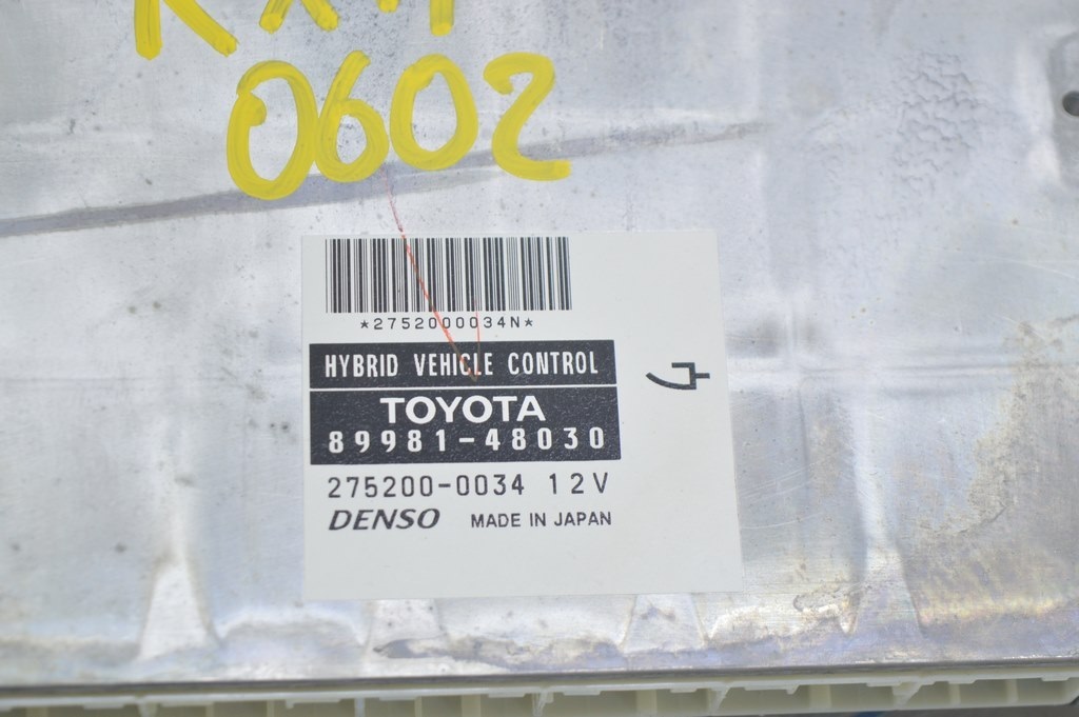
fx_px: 2471
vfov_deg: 16.5
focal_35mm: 82
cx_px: 540
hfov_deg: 24.6
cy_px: 358
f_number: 5.6
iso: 400
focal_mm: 55
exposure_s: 1/20
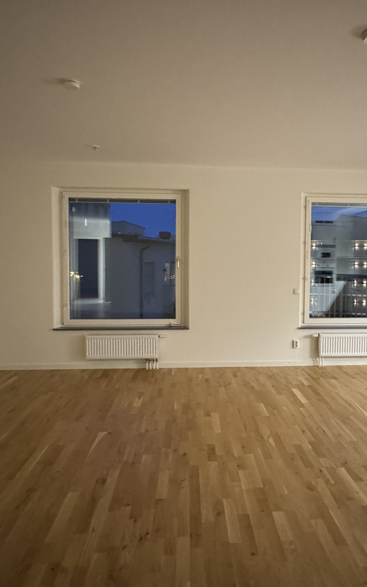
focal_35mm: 24
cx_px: 219
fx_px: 384
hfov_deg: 50.8
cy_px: 275
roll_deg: -0.2
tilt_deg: -1.8
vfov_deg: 74.7
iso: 1250
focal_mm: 2.22
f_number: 2.2
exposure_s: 1/50
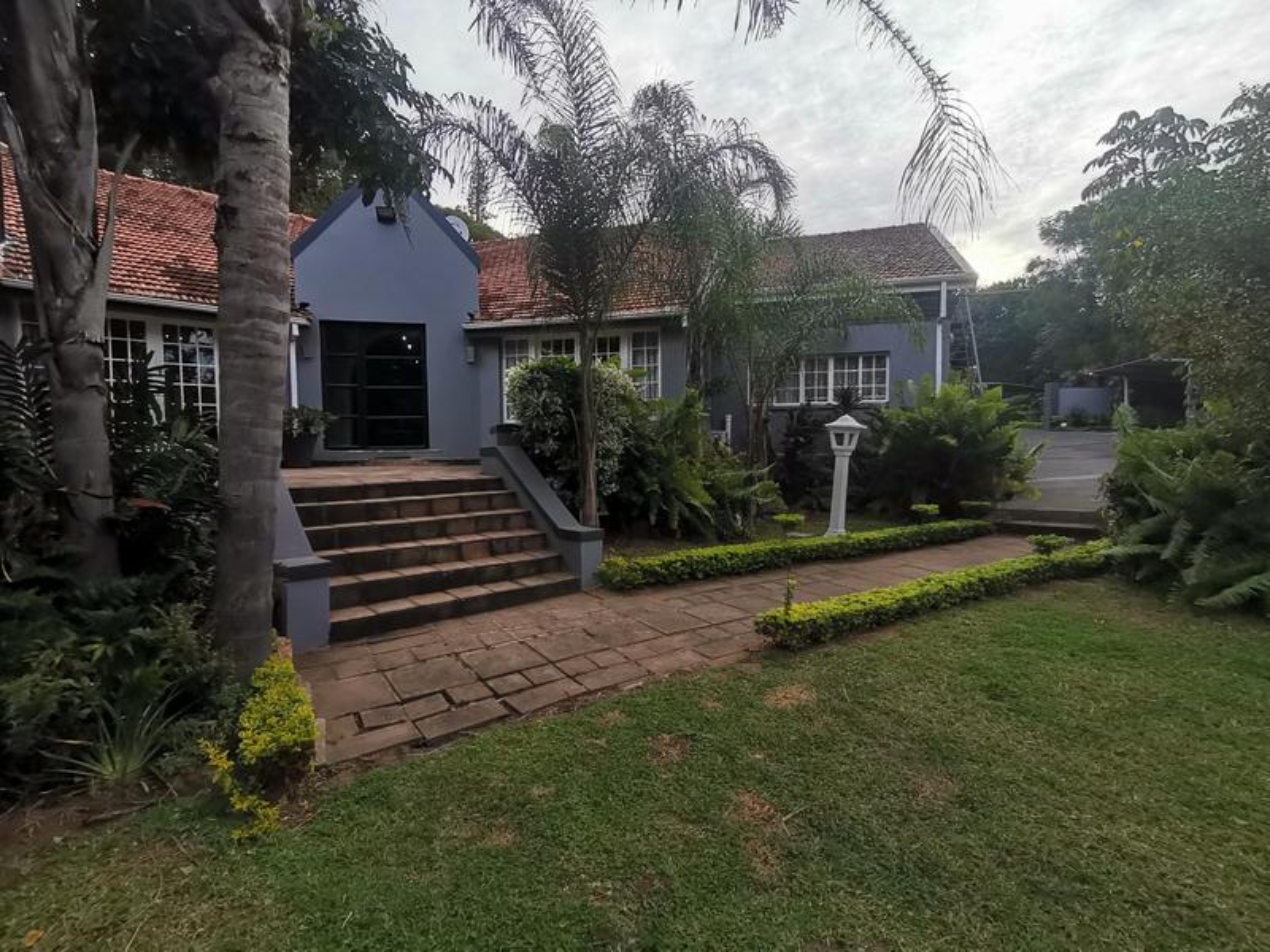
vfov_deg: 74.7
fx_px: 624
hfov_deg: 91.0
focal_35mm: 17
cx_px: 635
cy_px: 476
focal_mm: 1.78
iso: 50
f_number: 2.4
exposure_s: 1/336
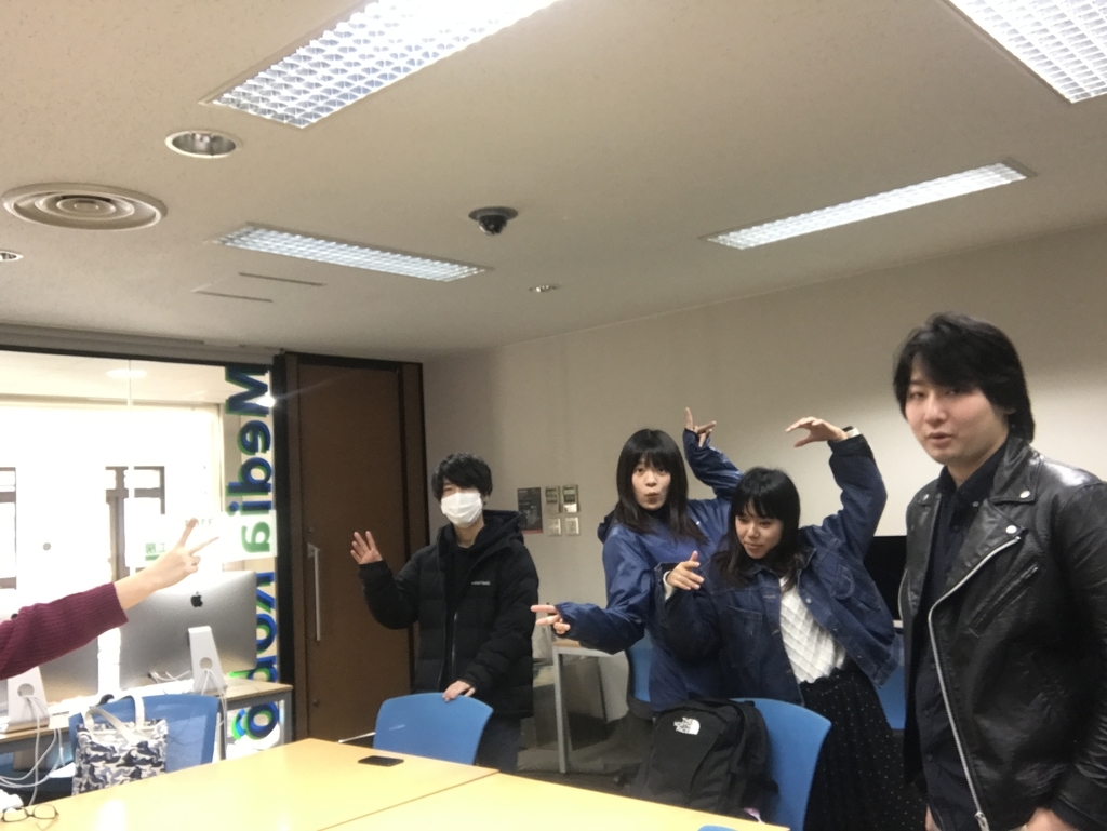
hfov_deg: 56.8
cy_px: 416
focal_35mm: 32
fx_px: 1024
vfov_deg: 44.2
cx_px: 554
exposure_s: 1/33
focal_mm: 2.87
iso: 100
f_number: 2.2
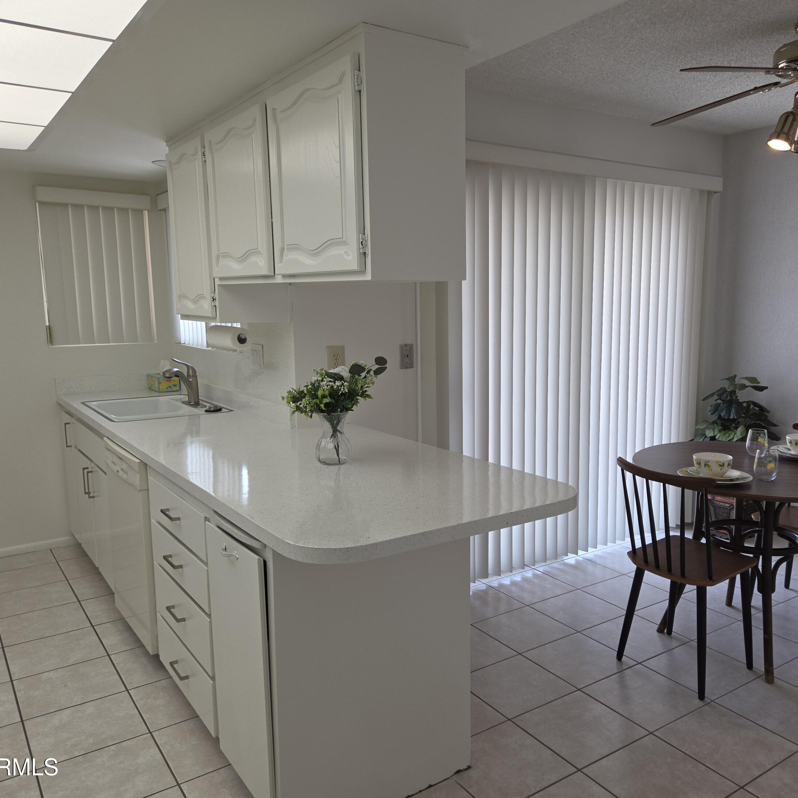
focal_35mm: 28
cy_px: 393
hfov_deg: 57.0
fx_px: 730
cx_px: 469
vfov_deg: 57.3
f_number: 1.8
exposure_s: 1/60
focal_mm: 5.4
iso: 32
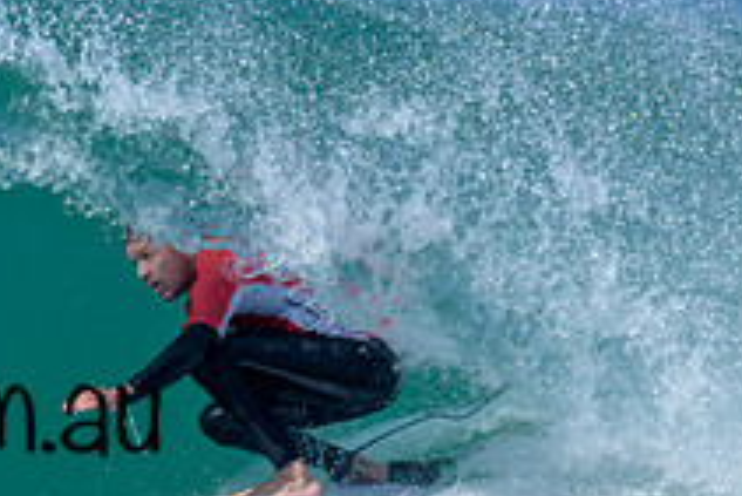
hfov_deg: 0.7
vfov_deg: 0.5
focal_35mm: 3026
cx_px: -284
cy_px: 187
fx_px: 62410
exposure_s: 1/2000
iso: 400
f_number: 6.3
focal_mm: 800
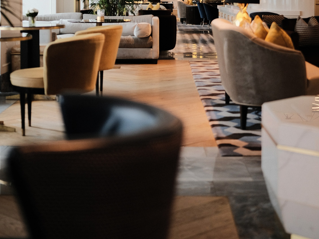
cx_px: 168
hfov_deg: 27.0
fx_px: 664
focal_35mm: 72
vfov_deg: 19.8
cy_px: 0
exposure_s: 1/500
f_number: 1.2
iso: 640
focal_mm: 27
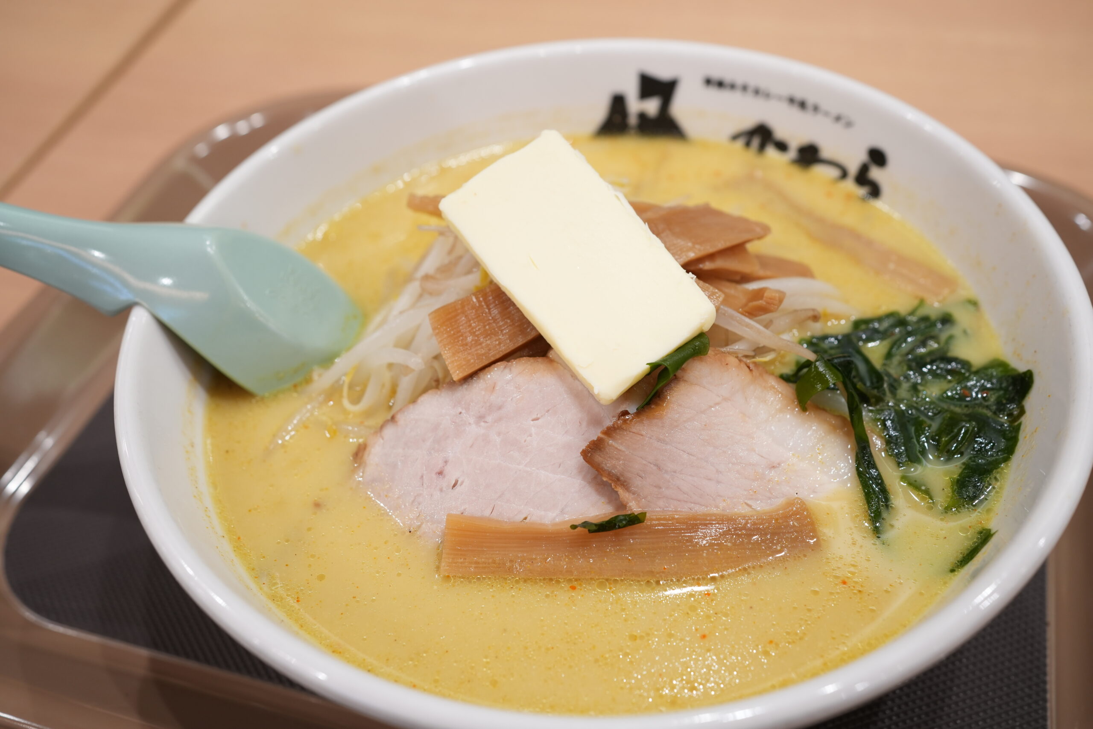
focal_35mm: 35
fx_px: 1063
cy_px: 364
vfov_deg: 37.9
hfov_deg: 54.4
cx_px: 546
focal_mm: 35
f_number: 5.6
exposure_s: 1/40
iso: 500
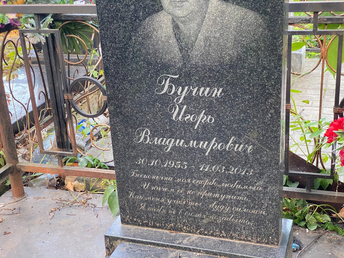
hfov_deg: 36.8
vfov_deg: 28.0
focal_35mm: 52
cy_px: 129
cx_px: 172
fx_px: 517
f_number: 2
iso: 160
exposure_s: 1/81
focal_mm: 6
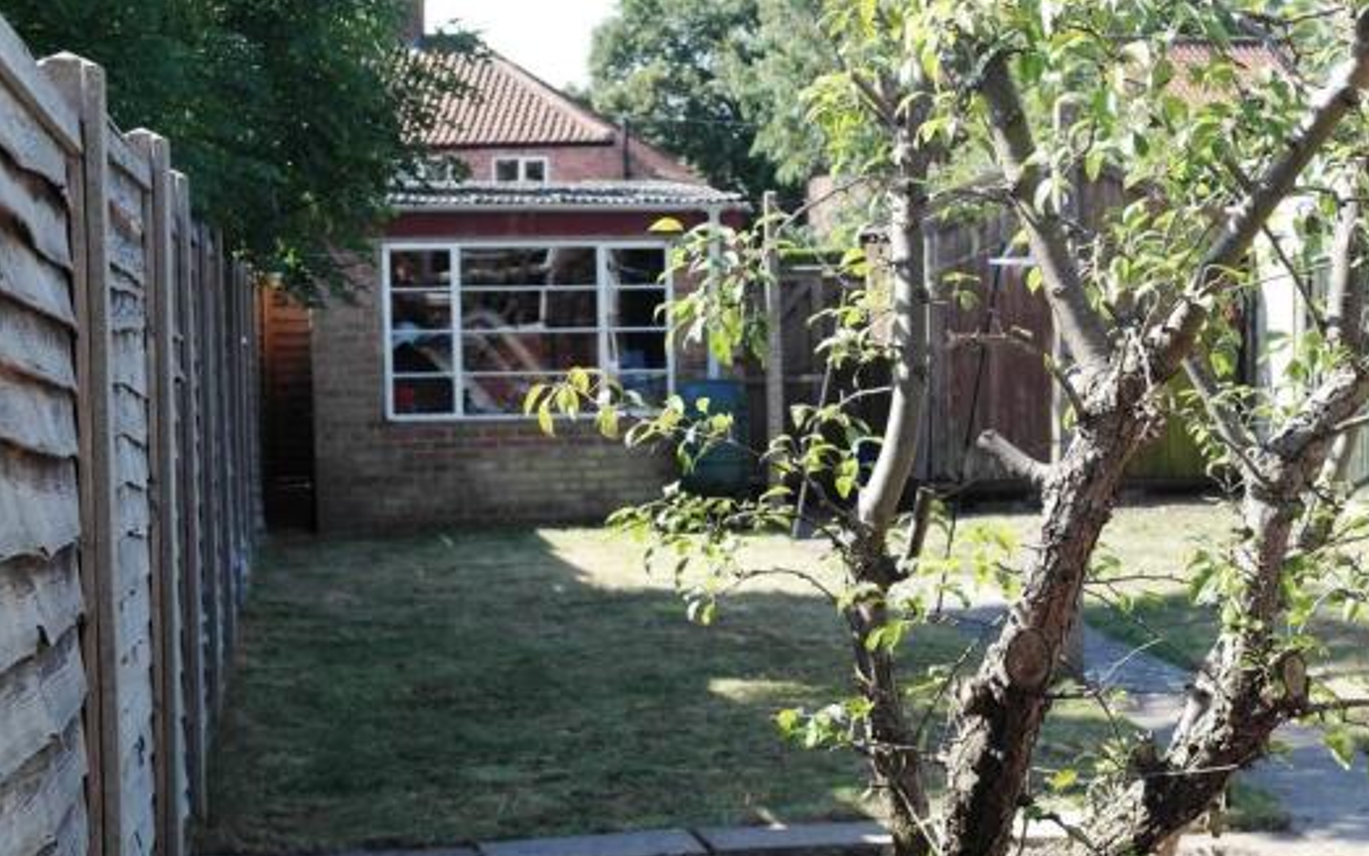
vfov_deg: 17.6
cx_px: 810
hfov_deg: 27.8
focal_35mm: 74
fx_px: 2761
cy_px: 486
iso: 100
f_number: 5.6
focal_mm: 38
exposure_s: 1/160
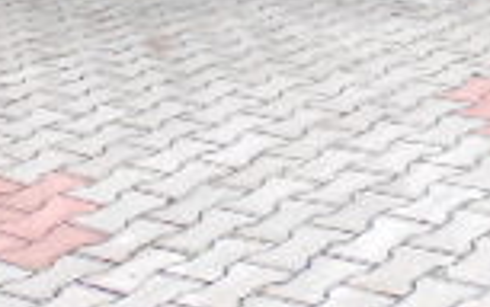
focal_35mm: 115
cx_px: 621
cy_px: -429
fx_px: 1537
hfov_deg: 17.1
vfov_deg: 10.0
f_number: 3.2
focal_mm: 4.6
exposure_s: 1/40
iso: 80
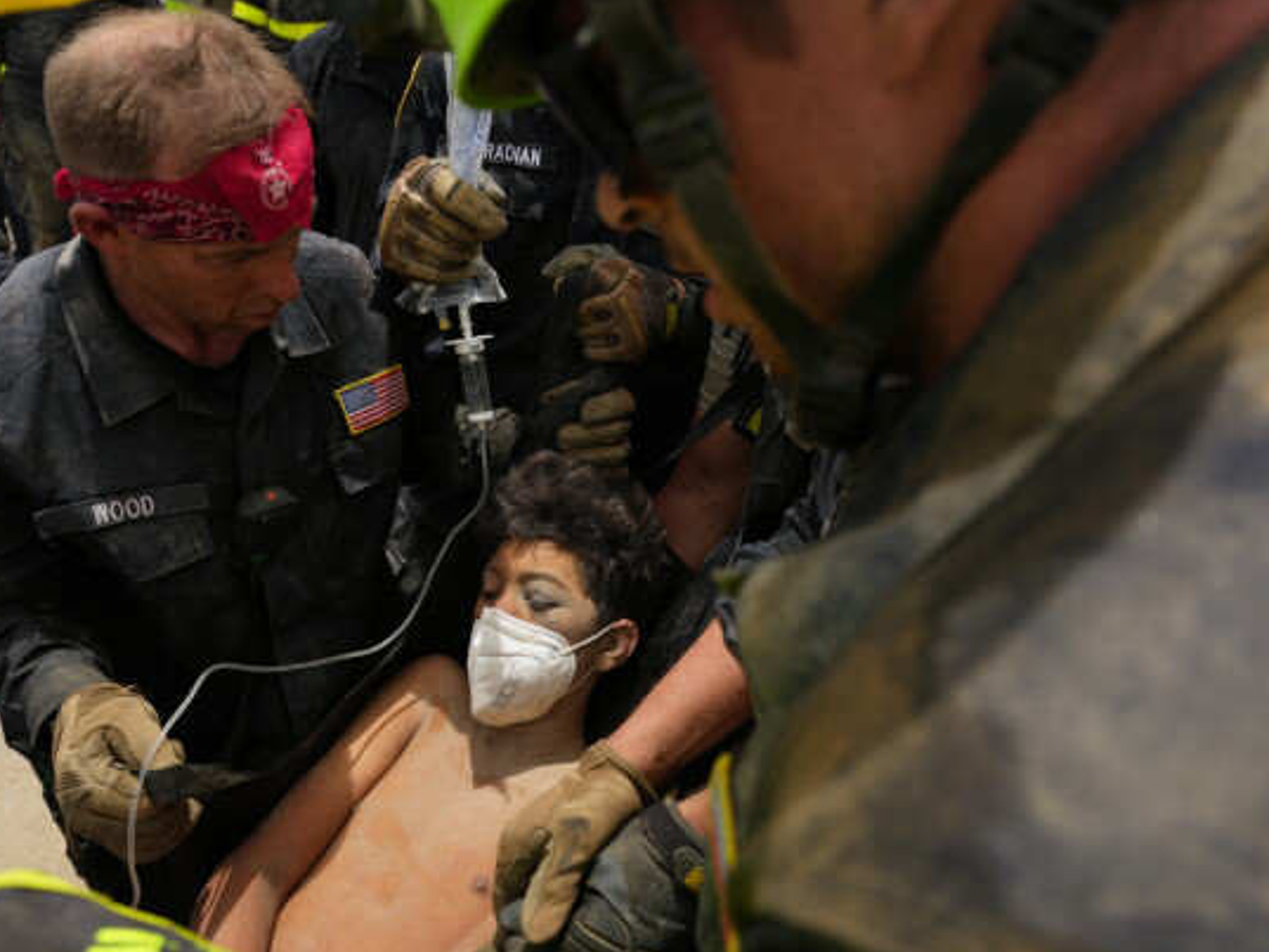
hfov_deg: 65.8
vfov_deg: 52.1
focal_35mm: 27
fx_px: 974
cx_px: 544
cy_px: 493
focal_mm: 23.5
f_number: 4
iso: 250
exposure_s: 1/4000
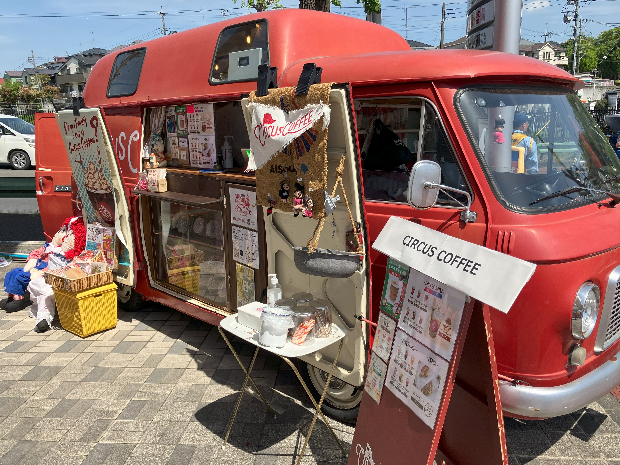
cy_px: 232
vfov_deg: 49.7
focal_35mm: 28
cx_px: 310
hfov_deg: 63.4
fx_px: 502
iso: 32
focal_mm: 3.99
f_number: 1.8
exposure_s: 1/1946
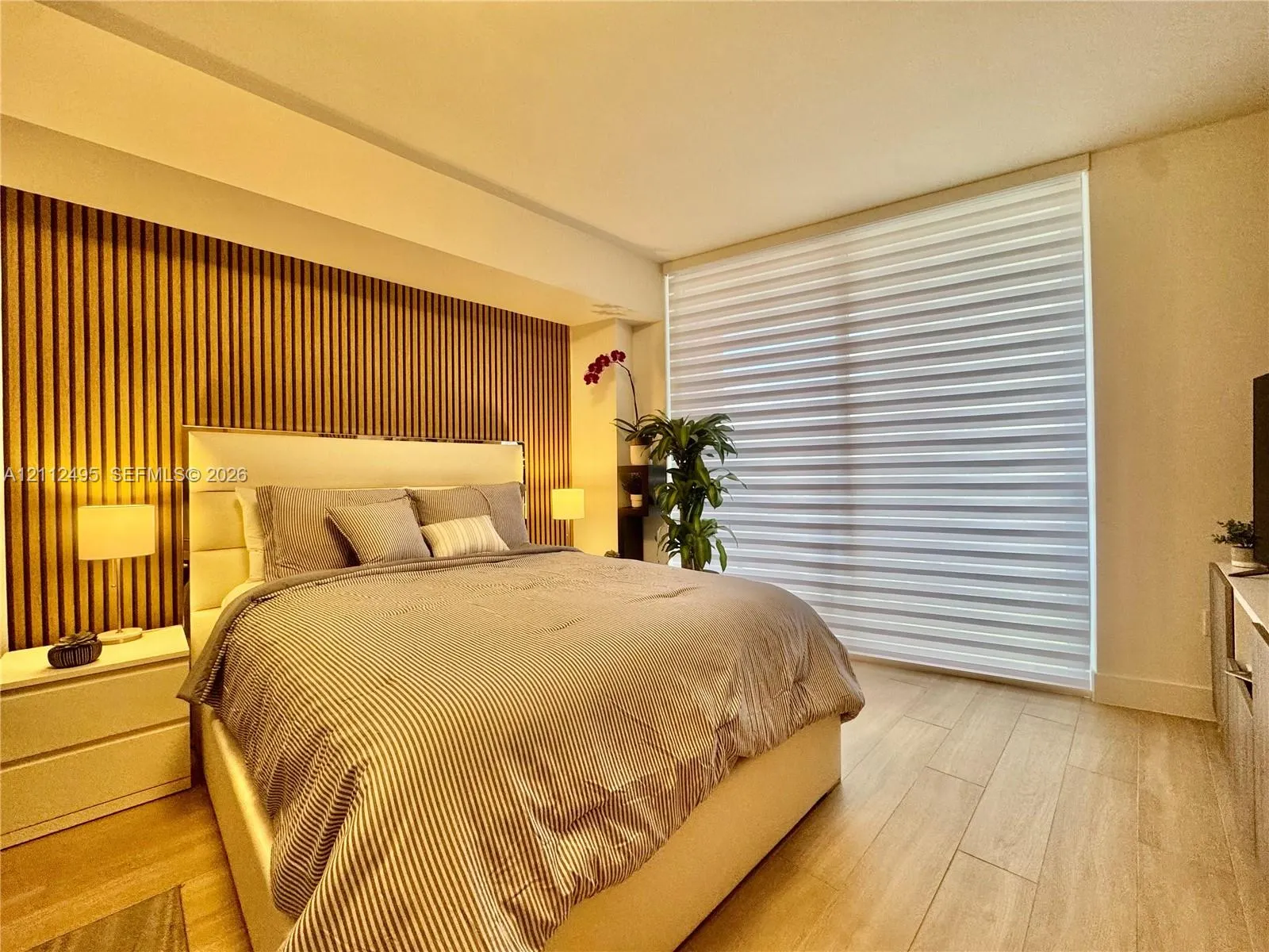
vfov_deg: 85.7
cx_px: 634
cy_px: 476
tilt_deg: -0.2
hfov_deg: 102.1
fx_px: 513
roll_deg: +1.1
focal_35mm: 14
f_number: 2.2
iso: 200
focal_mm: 2.22
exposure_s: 1/120
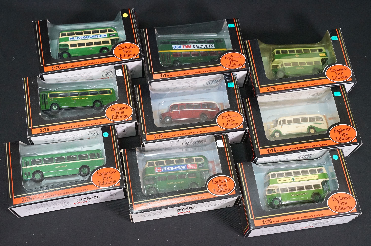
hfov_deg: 39.6
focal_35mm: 50
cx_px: 186
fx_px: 515
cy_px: 123
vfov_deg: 26.9
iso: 6400
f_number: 8
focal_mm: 50
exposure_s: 1/160
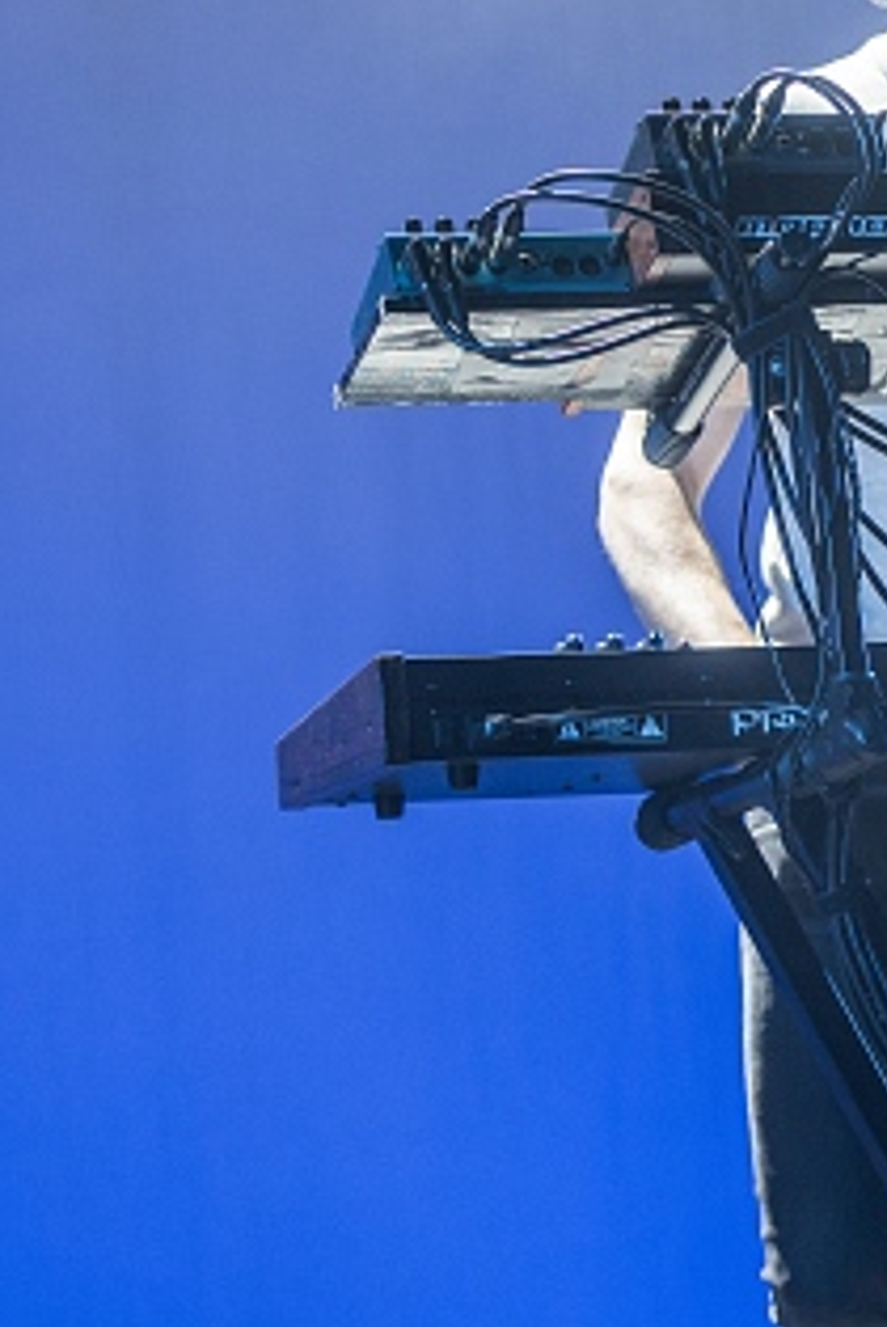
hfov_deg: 7.6
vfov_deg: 11.5
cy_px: 486
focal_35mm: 179
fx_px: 6600
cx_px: 944
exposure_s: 1/80
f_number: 2.8
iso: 800
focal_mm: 78
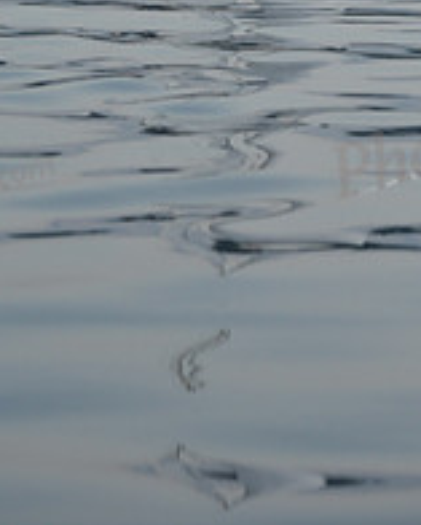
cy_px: -244
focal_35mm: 322
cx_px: 194
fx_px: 5011
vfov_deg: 5.9
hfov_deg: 4.8
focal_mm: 116
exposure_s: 1/500
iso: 320
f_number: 5
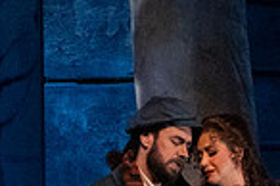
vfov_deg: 1.7
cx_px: 121
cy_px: 325
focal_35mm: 796
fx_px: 6184
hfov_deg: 2.6
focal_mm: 200
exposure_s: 1/320
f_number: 11
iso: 20000
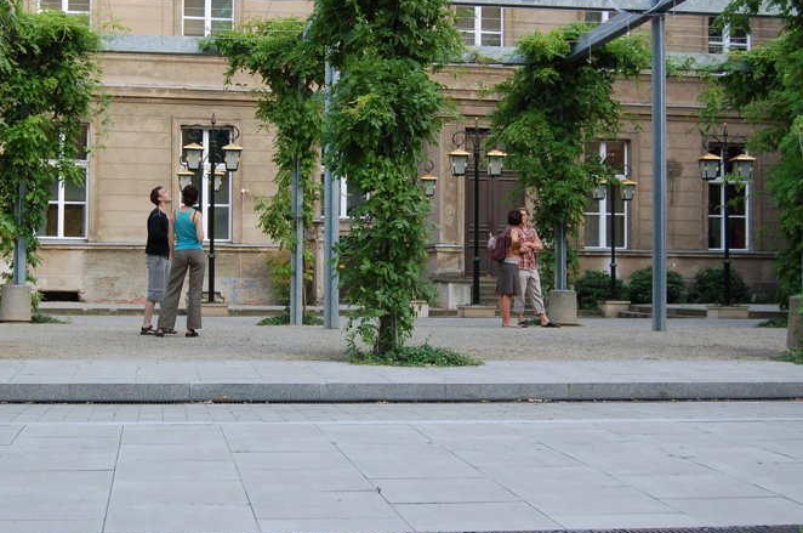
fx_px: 1292
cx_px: 320
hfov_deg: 34.4
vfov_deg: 23.3
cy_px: 222
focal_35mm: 58
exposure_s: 1/125
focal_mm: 32
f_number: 5.6
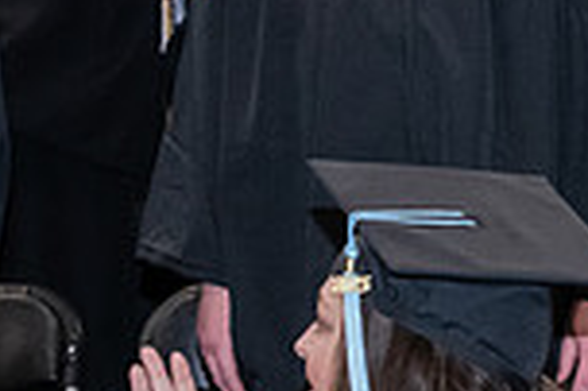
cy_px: -17
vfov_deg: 4.0
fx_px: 5613
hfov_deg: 5.9
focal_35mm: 344
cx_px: 870
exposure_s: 1/200
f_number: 5
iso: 4000
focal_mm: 90
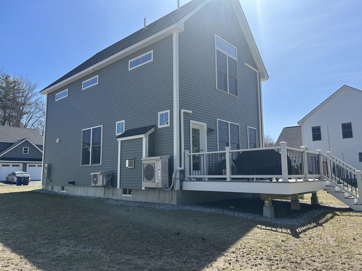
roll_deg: +1.1
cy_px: 136
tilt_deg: +7.5
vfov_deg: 53.1
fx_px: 272
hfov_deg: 67.3
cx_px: 181
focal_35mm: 26
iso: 50
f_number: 1.5
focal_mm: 5.7
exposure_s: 1/3077
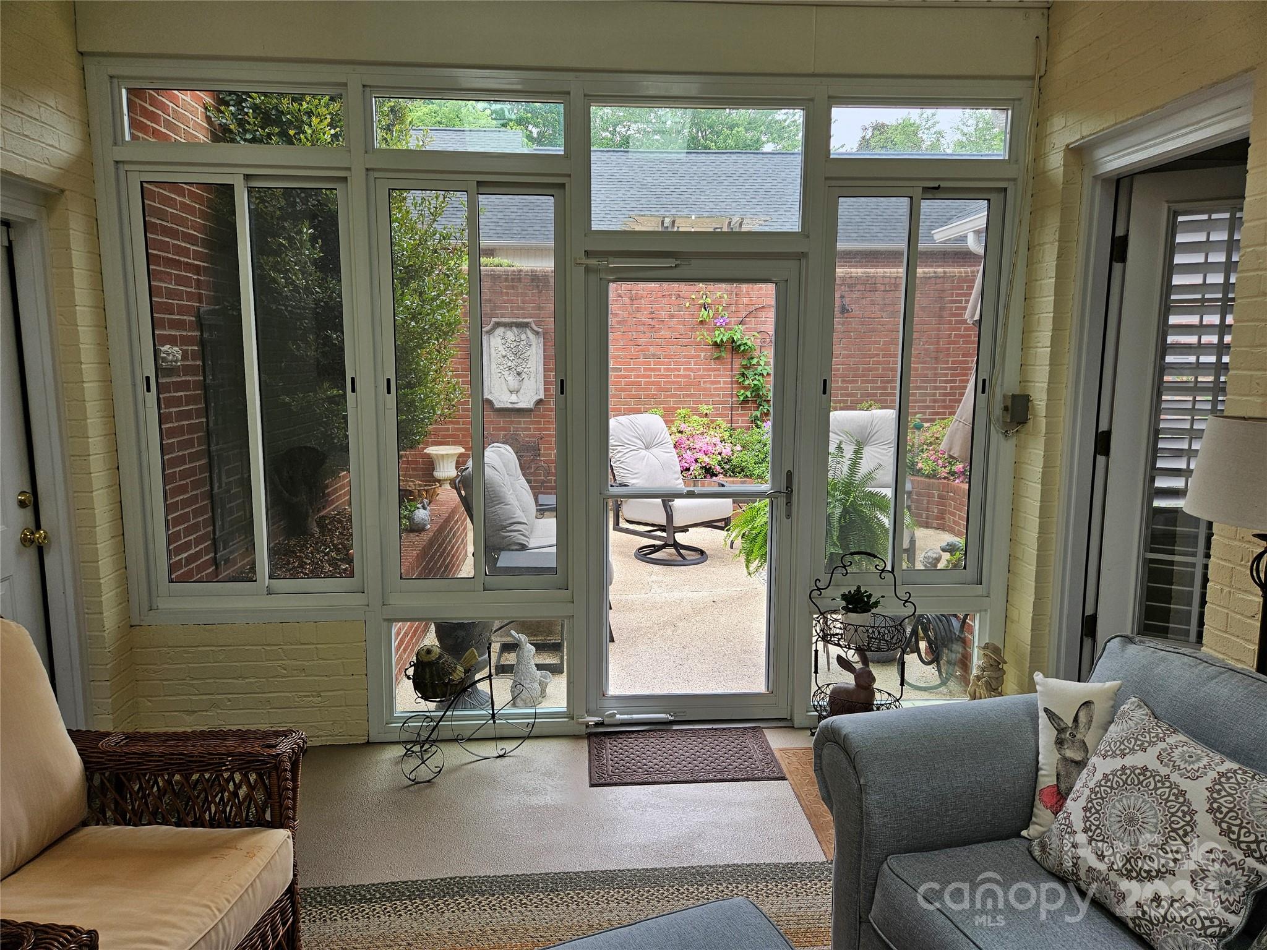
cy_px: 475
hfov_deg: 73.9
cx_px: 634
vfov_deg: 58.9
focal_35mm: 23
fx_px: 842
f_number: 1.8
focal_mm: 5.4
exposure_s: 1/180
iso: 40
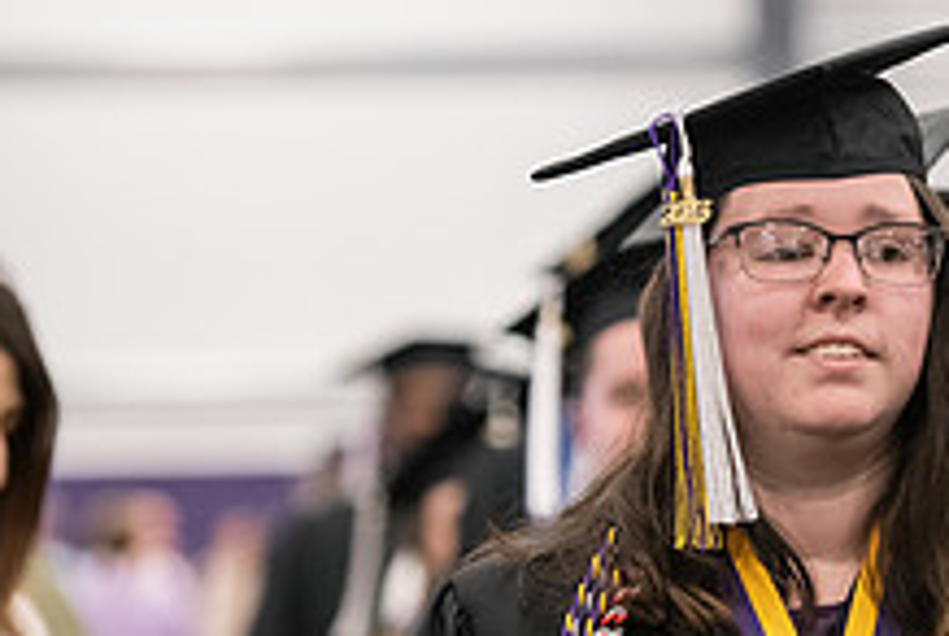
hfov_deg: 6.3
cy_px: 442
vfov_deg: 4.3
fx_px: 8552
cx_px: 1014
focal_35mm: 324
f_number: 3.2
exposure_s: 1/200
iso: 3200
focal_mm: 122
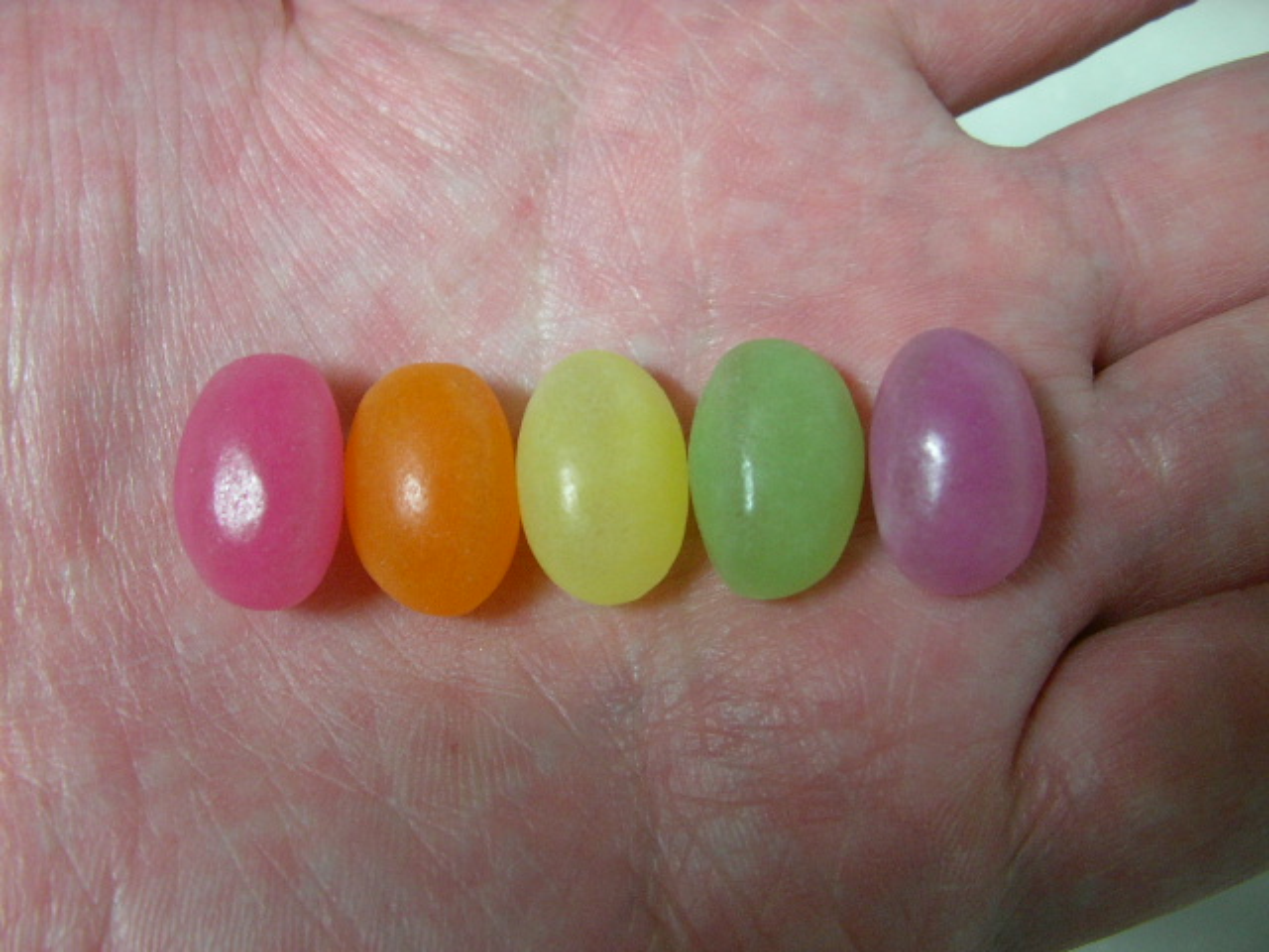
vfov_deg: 37.7
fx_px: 1393
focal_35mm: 38
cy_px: 476
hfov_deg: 49.0
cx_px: 634
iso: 100
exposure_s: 1/8.6
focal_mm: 5.8
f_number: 3.5
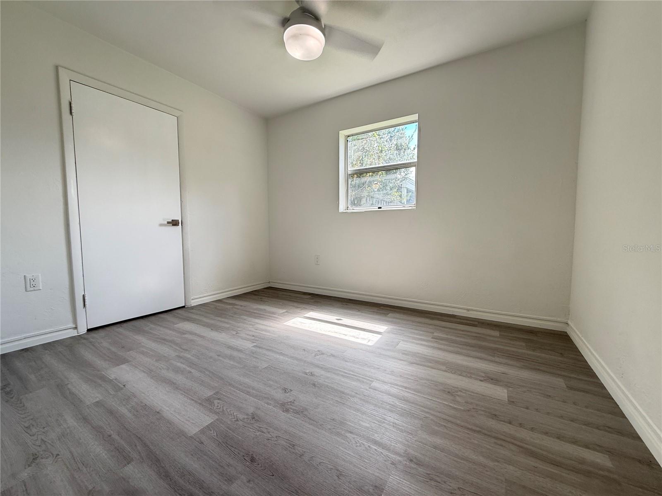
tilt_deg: -4.2
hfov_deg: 102.1
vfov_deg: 85.7
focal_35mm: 14
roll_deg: +0.3
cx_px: 331
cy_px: 248
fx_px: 268
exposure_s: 1/120
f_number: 2.2
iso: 125
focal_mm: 2.22
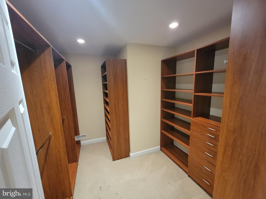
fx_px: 100
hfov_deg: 106.2
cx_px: 133
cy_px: 100
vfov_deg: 89.9
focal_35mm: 13
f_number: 2.2
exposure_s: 1/24
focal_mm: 2.2
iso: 640
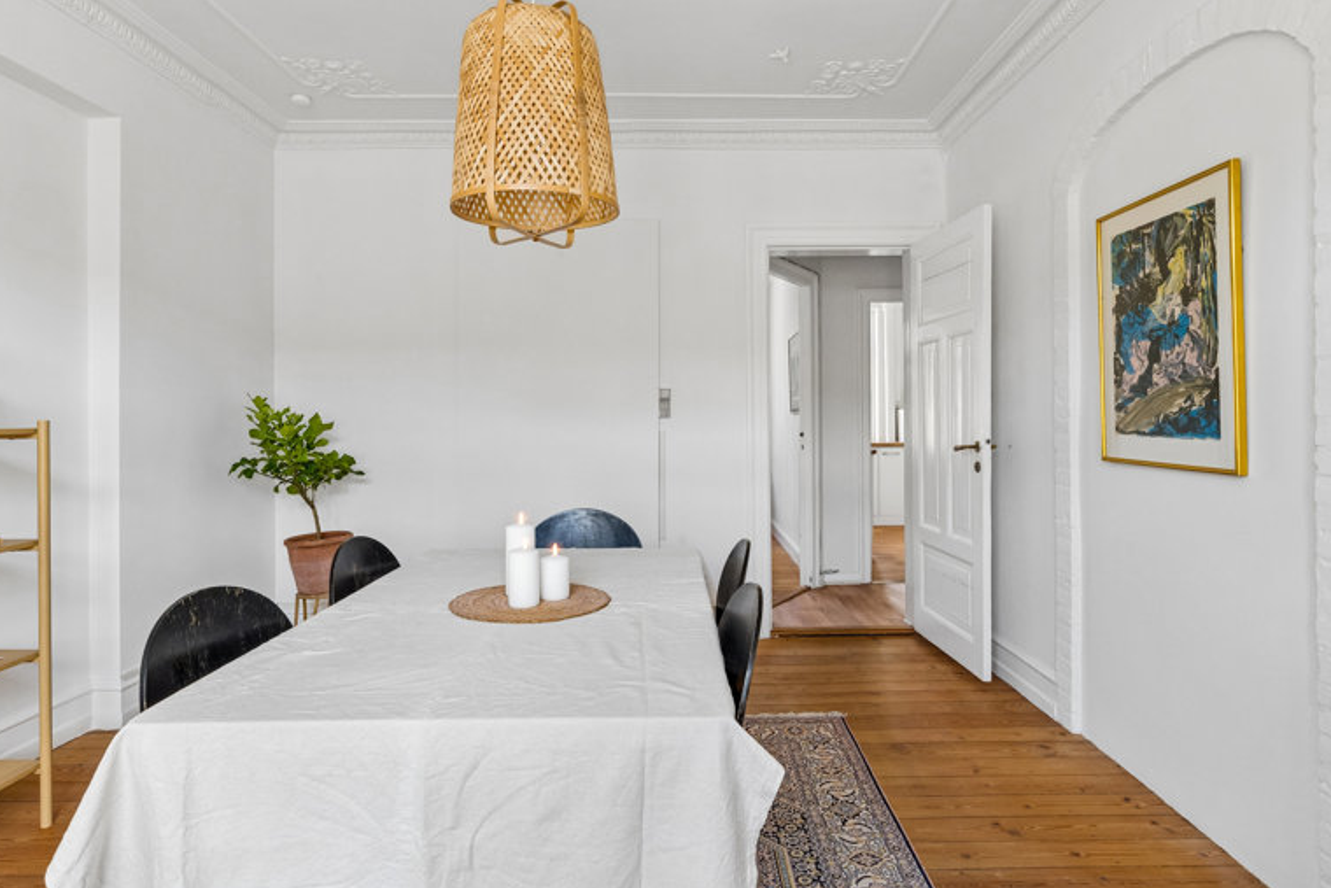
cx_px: 690
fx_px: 741
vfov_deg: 61.8
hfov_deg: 83.8
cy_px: 435
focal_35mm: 20
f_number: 7.1
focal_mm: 12.7
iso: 400
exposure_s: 1/30
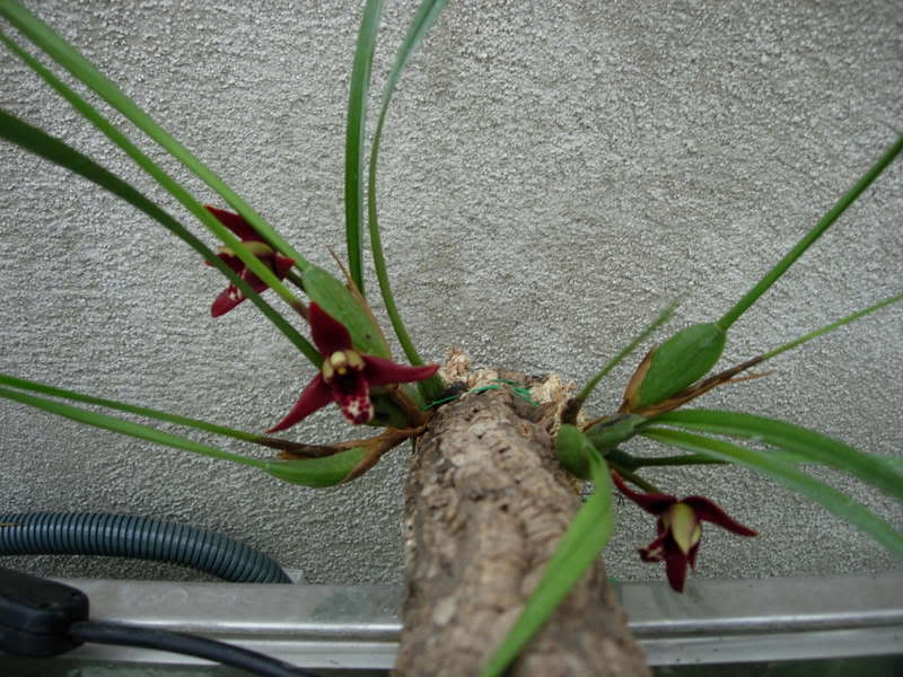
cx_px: 452
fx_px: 991
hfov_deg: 49.0
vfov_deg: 37.7
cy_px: 338
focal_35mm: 38
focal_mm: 7.8
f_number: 2.8
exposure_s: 1/67.8
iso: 64
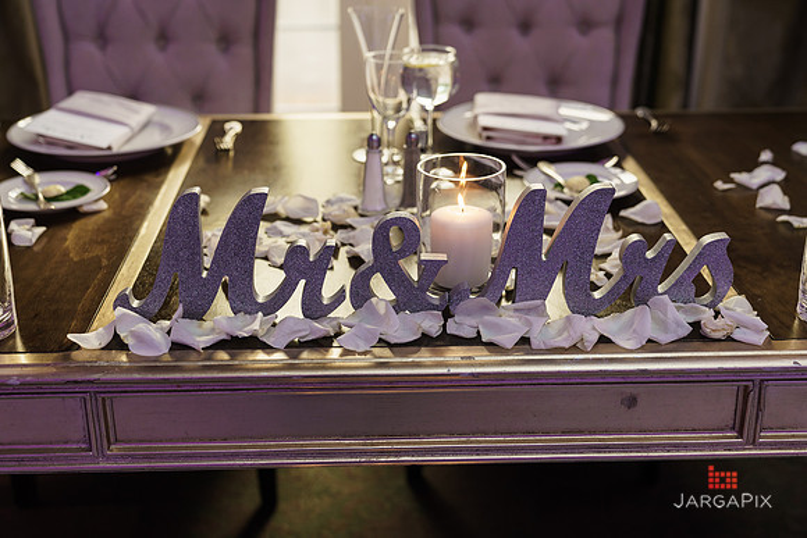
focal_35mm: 49
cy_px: 269
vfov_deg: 27.5
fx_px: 1099
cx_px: 404
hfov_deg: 40.3
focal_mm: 49
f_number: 2.8
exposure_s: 1/160
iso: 800
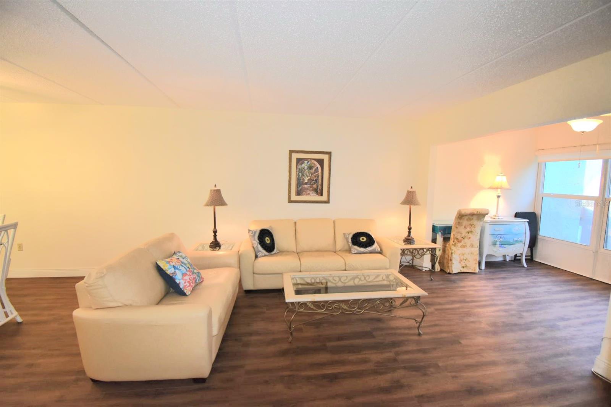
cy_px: 204
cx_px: 306
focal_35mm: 15
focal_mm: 10
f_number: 4.5
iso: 800
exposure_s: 1/80
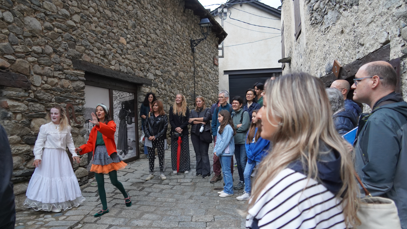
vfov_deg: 40.0
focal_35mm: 29
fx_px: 313
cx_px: 186
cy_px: 140
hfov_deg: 66.0
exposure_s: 1/160
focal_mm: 24
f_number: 4
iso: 2000
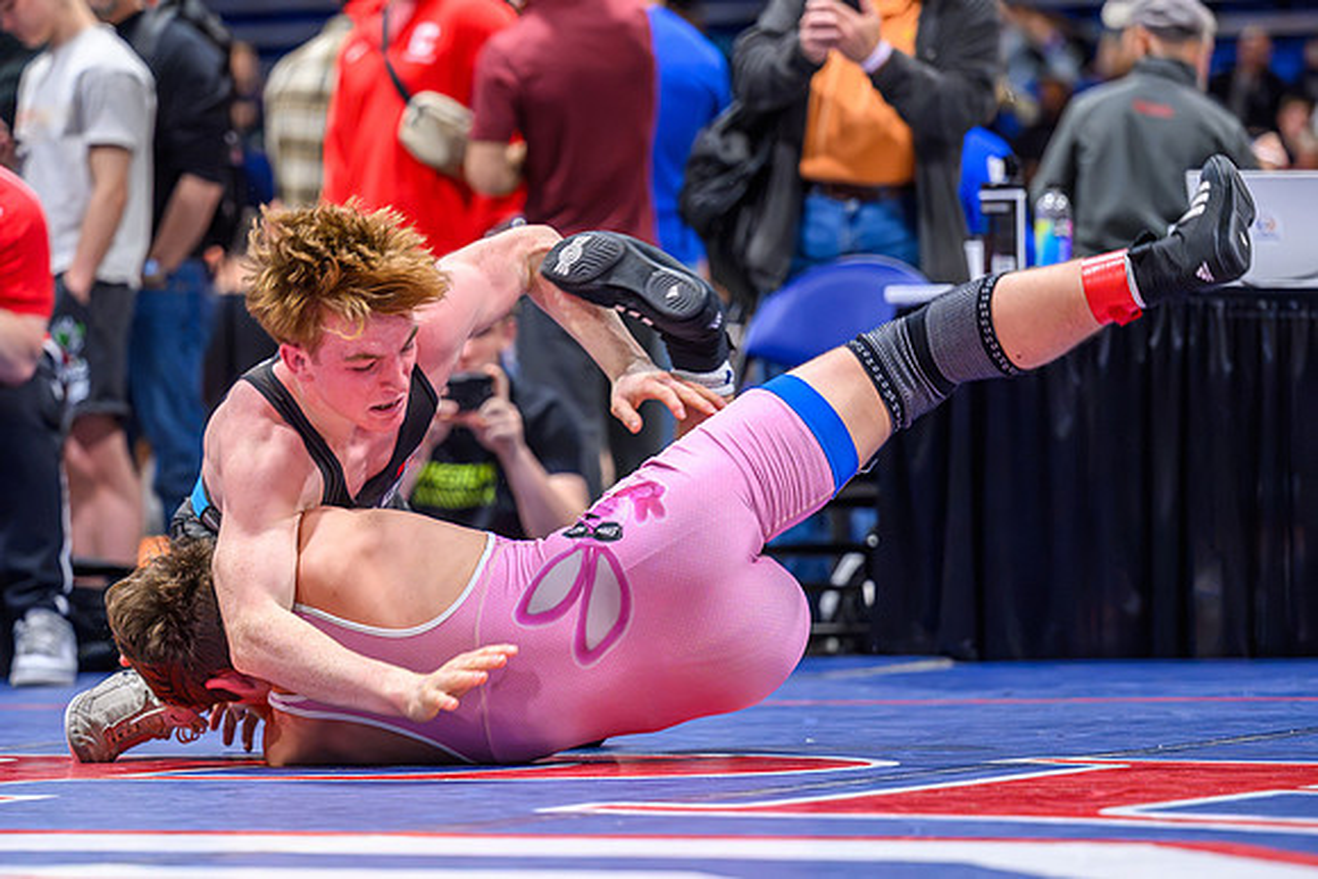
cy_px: 518
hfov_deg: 11.6
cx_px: 403
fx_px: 6491
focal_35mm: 177
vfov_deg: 7.7
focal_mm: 125
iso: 4000
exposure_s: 1/800
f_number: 2.8
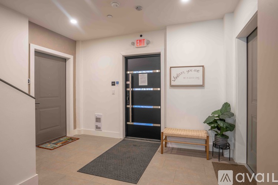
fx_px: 139
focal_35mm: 18
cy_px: 92
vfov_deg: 67.4
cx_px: 139
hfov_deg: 90.0
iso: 100
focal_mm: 18
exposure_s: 1/3
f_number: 6.3
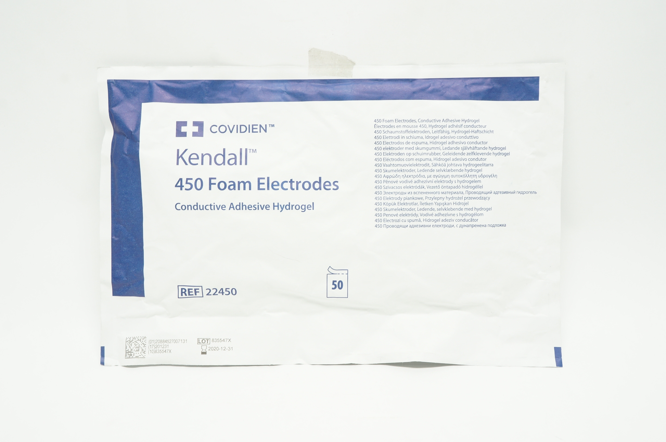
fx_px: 748
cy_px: 221
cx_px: 333
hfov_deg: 48.0
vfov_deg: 32.9
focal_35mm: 40
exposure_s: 1/15
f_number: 10
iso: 400
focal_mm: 27
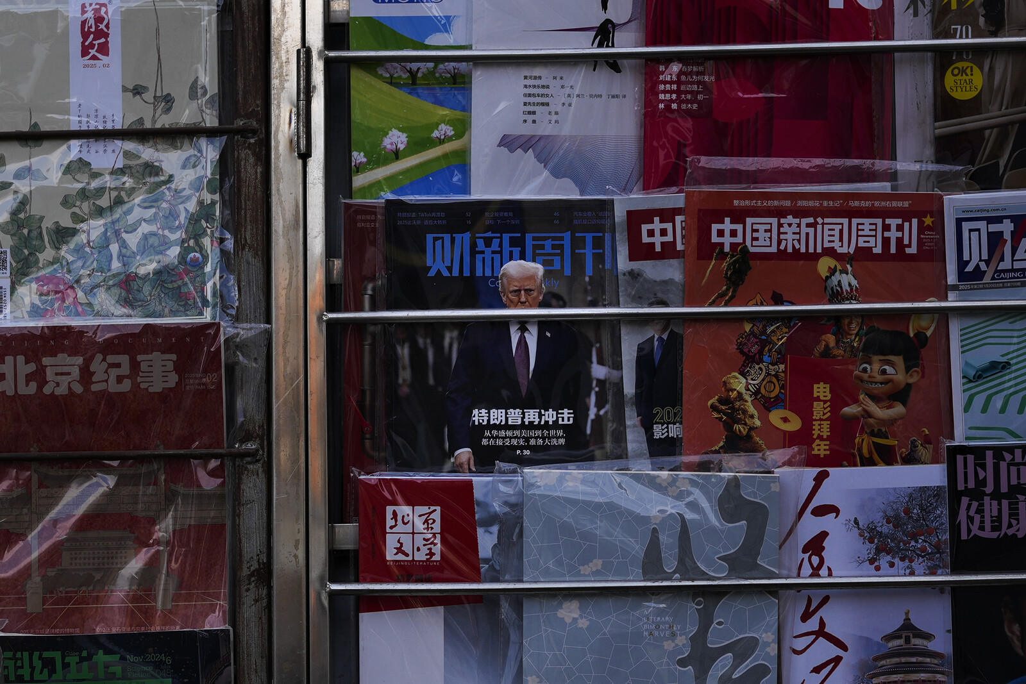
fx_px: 1482
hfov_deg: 38.2
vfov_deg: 26.0
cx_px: 513
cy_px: 342
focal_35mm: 52
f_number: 2
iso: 100
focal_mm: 35
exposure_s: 1/1600
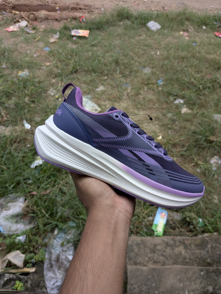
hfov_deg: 51.4
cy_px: 147
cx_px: 110
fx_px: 230
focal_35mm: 27
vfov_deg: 65.3
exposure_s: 1/285
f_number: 1.73
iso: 48
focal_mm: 4.38
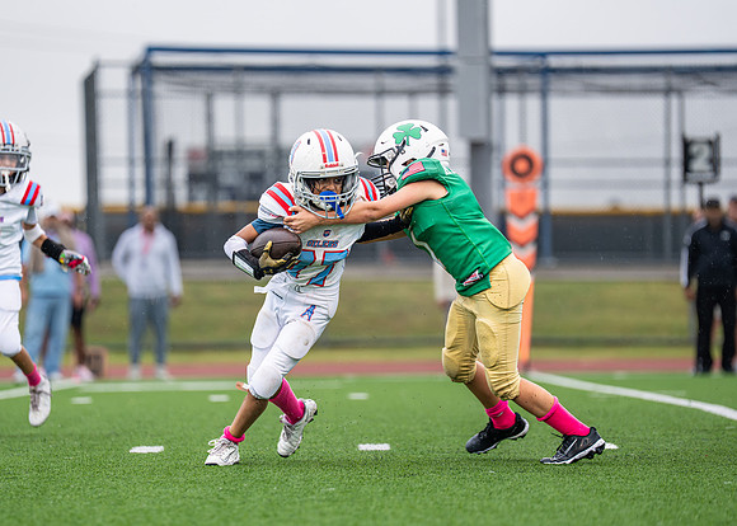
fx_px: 4972
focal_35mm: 238
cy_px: 282
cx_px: 307
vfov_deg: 6.1
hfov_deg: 8.5
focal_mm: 185
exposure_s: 1/1000
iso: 400
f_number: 2.8
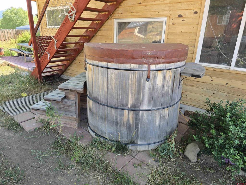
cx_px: 123
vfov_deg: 58.9
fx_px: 163
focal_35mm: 23
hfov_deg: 73.9
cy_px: 92
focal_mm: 6.3
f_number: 1.7
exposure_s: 1/180
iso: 40
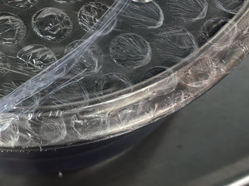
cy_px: -23
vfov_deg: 13.8
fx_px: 755
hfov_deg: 18.5
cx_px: 36
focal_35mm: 105
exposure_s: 1/597
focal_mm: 5.75
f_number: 2
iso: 50
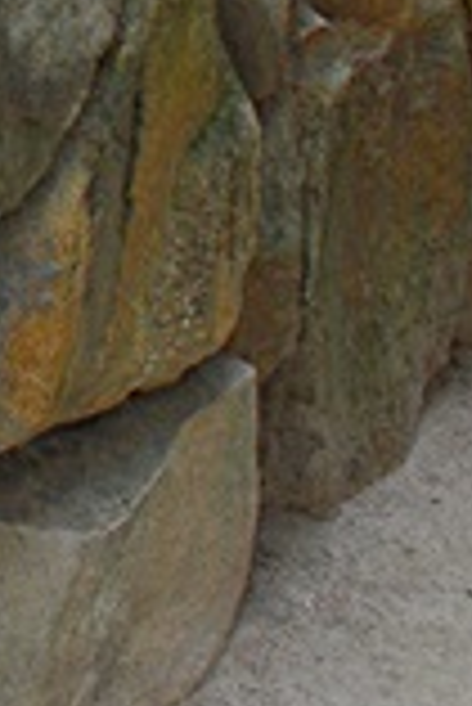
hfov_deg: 8.4
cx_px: -530
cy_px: -558
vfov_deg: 12.3
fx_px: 3002
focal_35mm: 153
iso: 400
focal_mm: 20
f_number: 6.3
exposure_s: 1/50
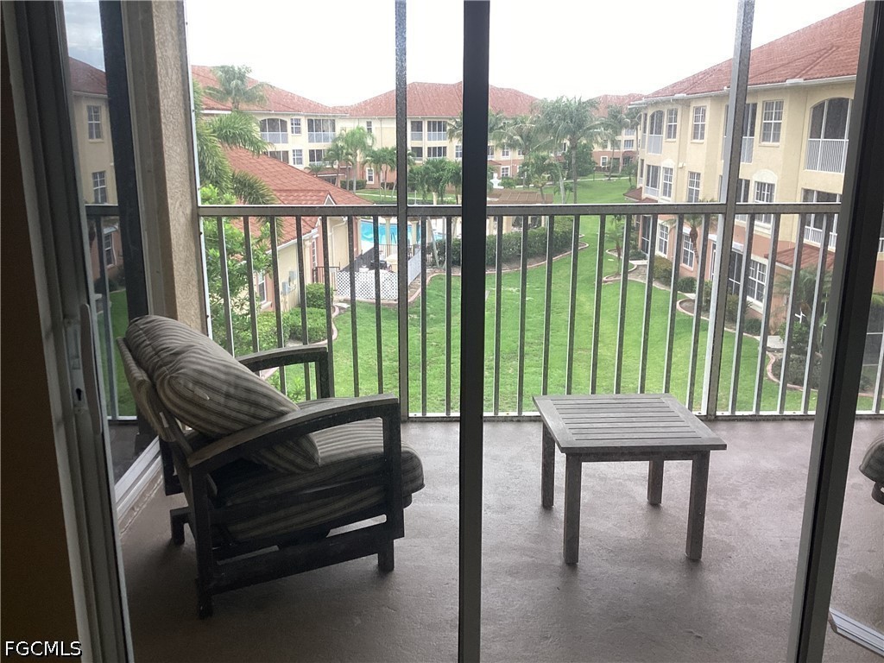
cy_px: 332
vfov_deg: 45.4
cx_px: 442
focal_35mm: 31
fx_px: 792
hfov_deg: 58.4
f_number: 2.4
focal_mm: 3.3
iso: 100
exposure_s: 1/60
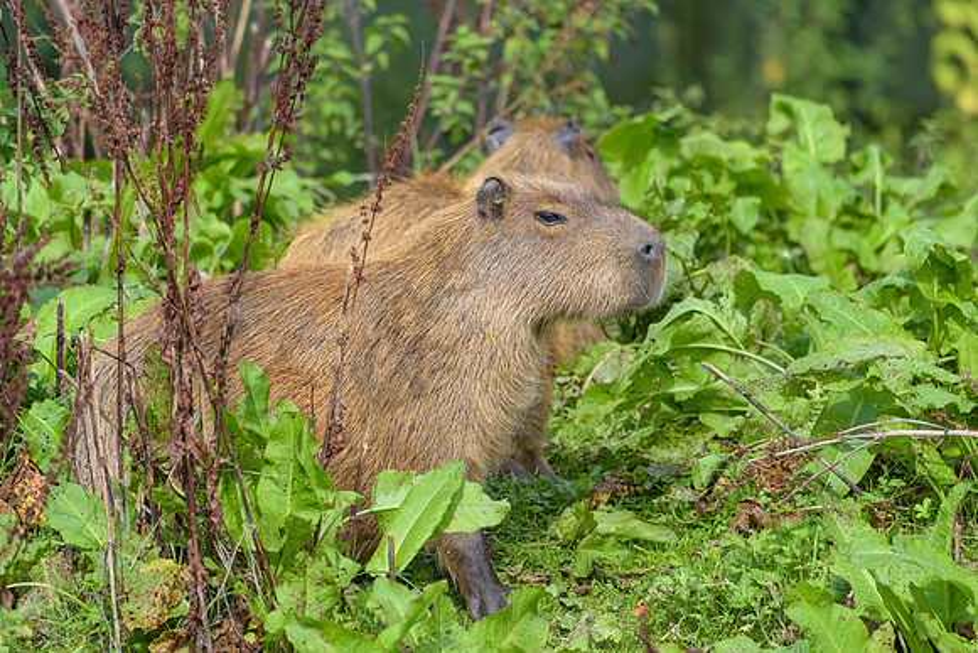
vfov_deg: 2.9
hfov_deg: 4.3
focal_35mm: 478
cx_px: 489
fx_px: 12986
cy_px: 263
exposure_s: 1/1250
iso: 400
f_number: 5.6
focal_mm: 400
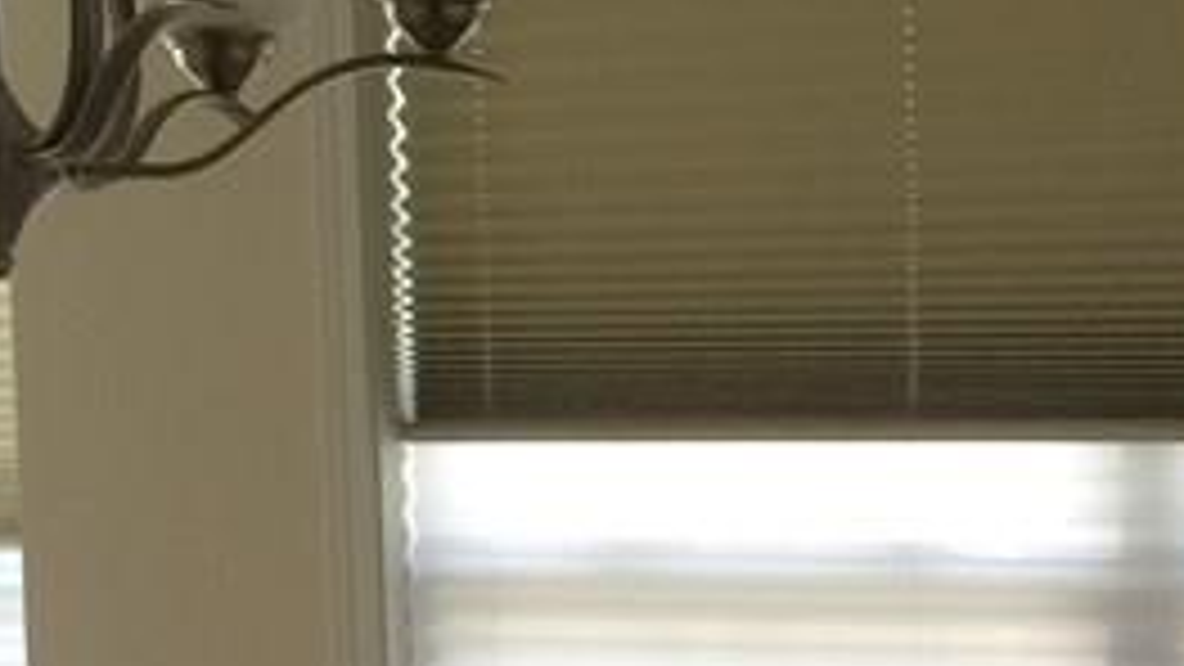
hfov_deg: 16.9
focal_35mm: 123
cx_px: 1319
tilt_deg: -7.3
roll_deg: +0.9
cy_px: 1058
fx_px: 3862
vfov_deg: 9.5
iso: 32
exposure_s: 1/30
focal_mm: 4.15
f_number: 2.2
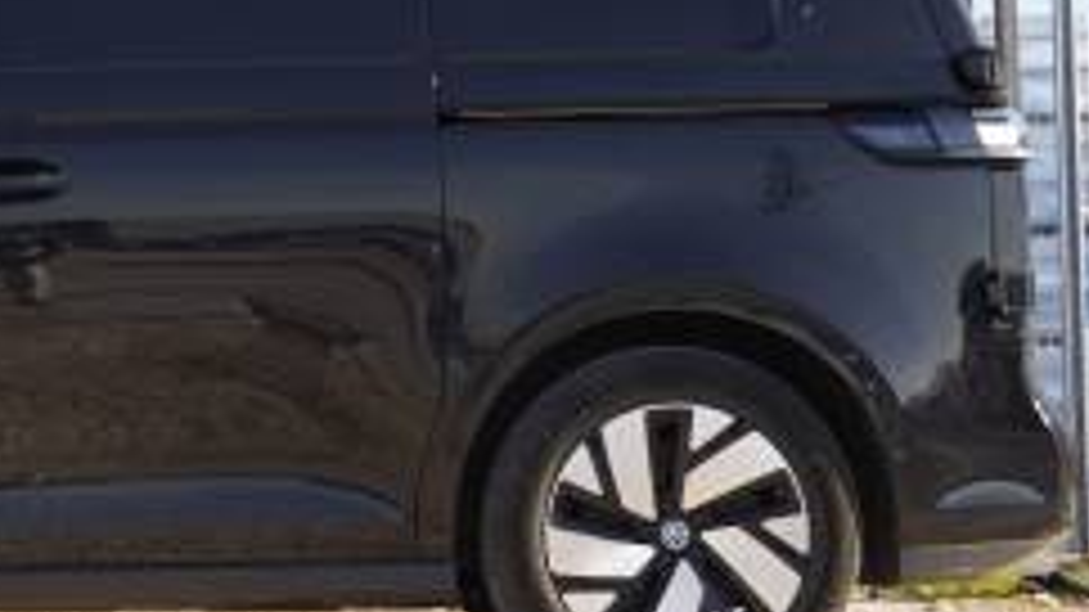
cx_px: -36
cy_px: 130
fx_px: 3840
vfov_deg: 9.1
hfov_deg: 15.8
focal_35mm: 133
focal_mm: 32
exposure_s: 1/60
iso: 100
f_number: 4.5
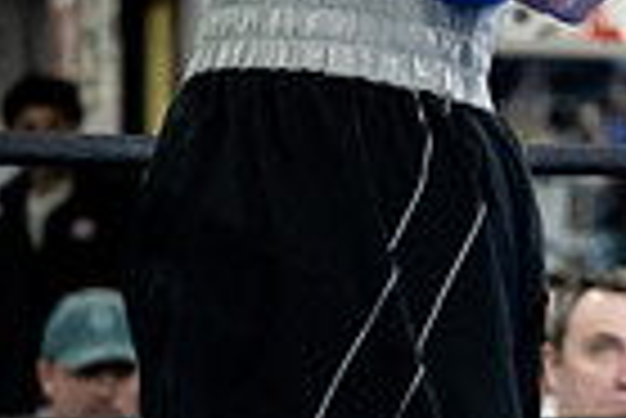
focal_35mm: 292
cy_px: 169
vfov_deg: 4.7
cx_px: 1211
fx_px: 5083
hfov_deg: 6.8
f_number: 2.8
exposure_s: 1/1000
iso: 8000
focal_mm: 70
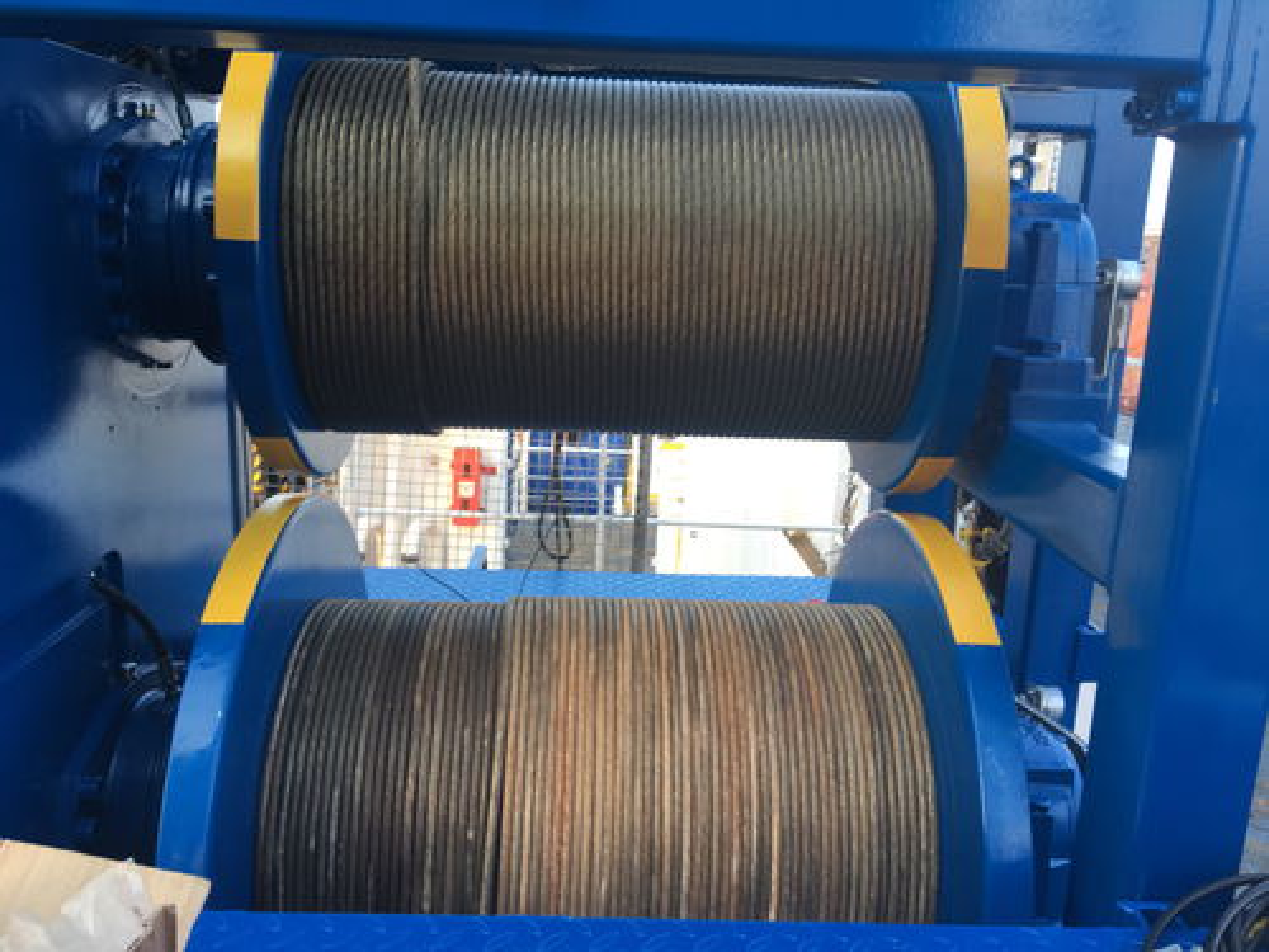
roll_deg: -3.3
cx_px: 634
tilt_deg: -12.2
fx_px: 1063
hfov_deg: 61.7
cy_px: 476
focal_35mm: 29
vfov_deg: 48.2
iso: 32
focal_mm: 4.15
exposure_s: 1/50
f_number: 2.2
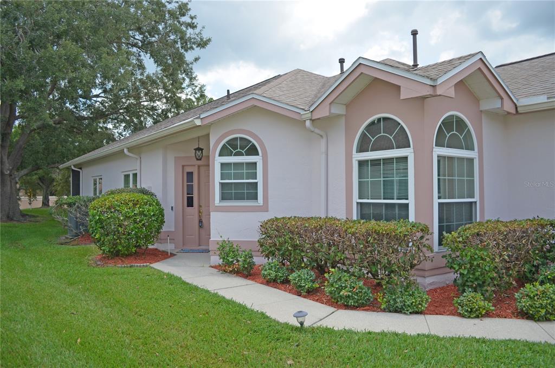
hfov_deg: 67.5
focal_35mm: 27
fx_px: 415
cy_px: 184
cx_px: 278
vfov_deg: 47.7
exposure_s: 1/640
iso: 100
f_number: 3.5
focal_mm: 18
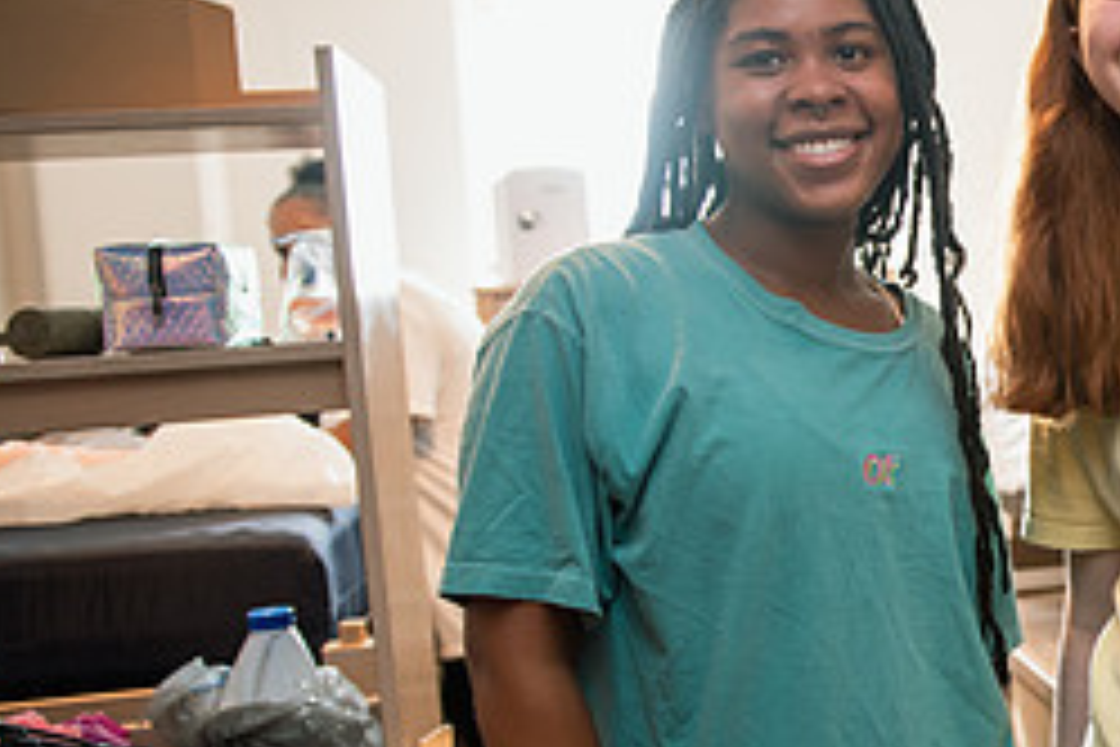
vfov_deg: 24.1
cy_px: 466
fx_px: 1742
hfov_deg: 31.9
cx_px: 1205
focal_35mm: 56
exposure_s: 1/40
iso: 400
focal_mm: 24
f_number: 3.2
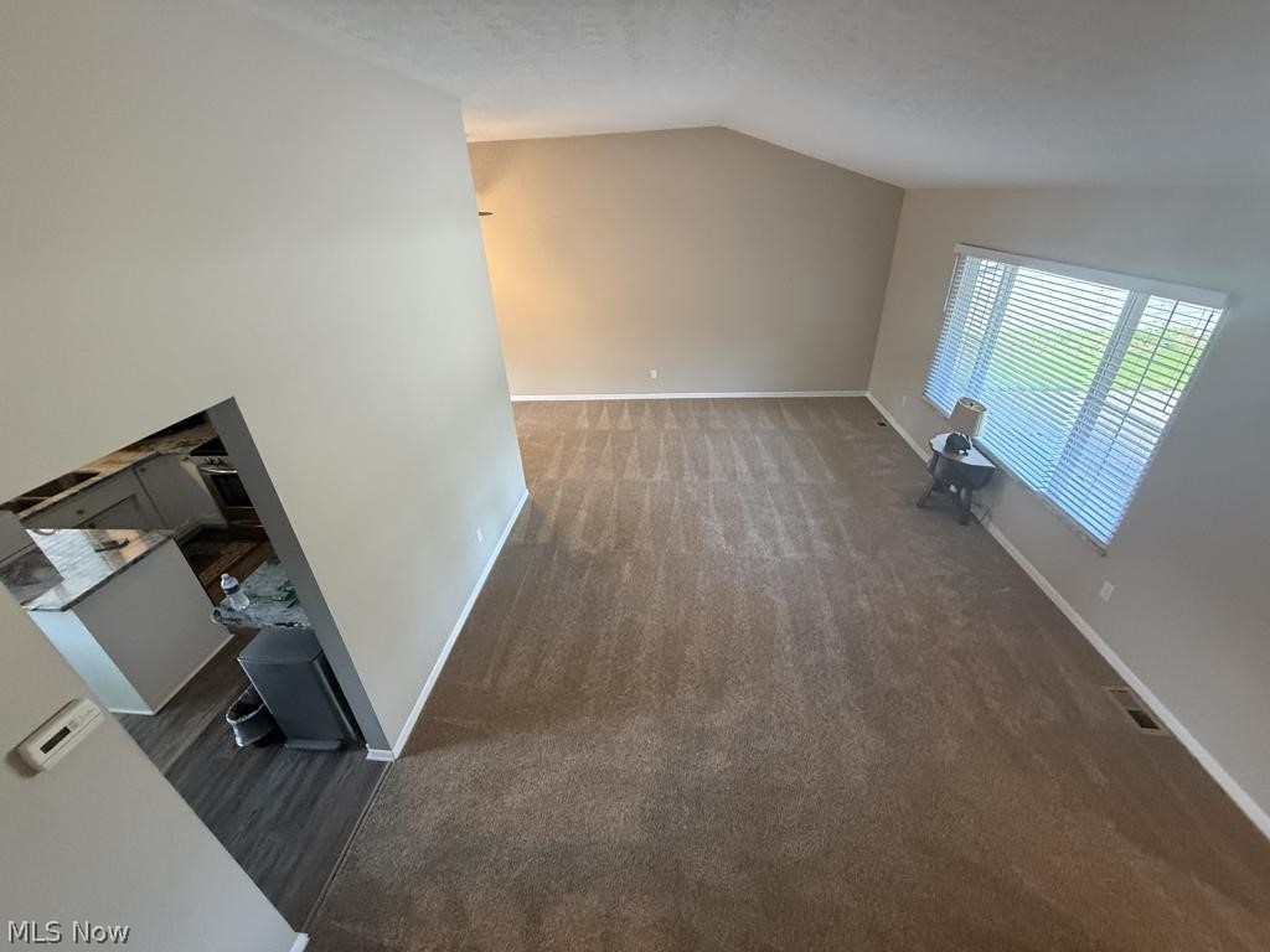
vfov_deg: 85.7
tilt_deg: -28.8
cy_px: 476
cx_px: 635
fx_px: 514
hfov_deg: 102.1
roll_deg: +2.6
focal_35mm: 14
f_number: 2.2
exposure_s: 1/60
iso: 500
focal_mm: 2.22
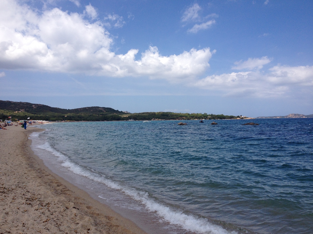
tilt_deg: -2.3
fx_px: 316
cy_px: 117
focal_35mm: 35
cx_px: 156
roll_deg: +0.9
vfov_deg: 40.7
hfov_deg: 52.6
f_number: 2.4
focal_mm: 4.28
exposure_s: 1/2513
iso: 50
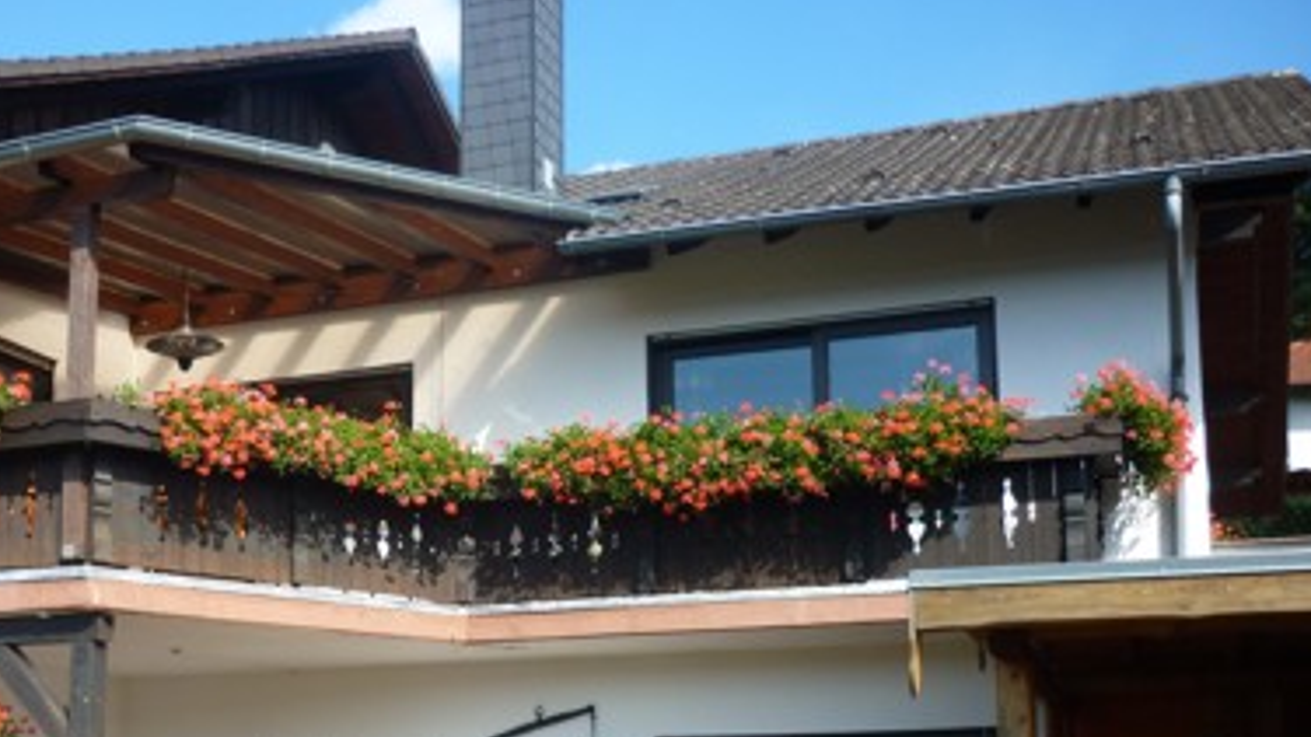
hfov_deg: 42.5
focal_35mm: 48
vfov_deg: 24.4
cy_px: 634
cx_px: 482
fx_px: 1669
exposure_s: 1/500
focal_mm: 5.5
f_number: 2.8
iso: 80
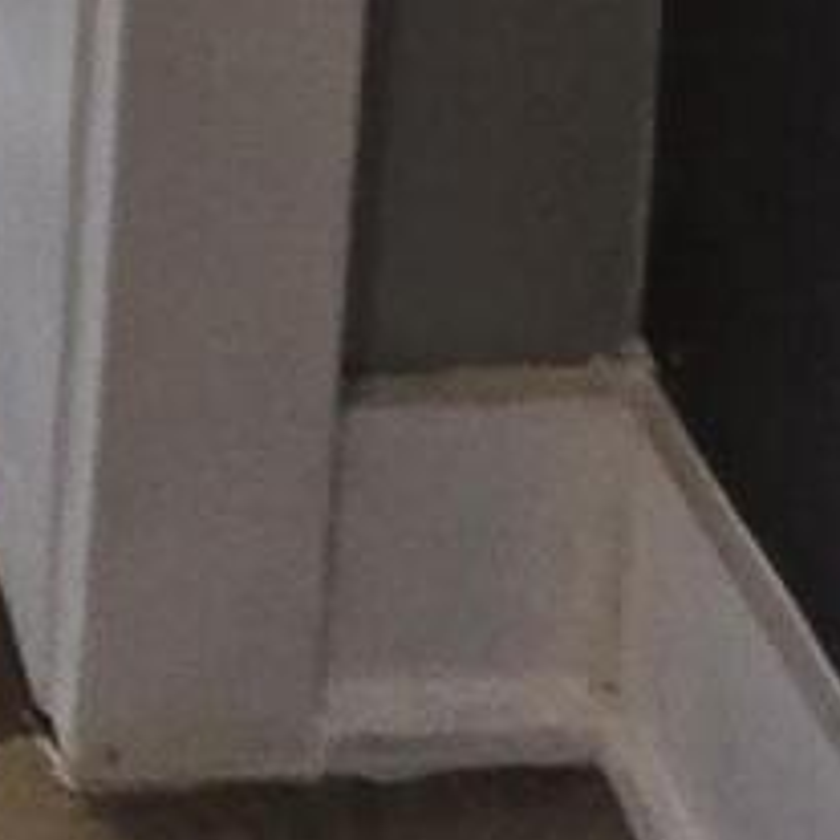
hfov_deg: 12.0
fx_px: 3047
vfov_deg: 7.2
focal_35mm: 111
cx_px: -1303
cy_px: -2926
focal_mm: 2.2
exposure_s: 1/60
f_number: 2.2
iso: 100
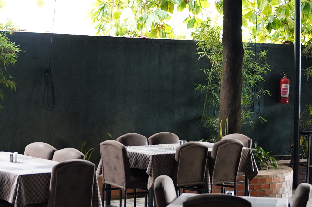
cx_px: 118
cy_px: -18
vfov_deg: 13.7
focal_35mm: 98
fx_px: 847
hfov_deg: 20.8
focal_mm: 31.9
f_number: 2.8
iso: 2000
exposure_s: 1/160
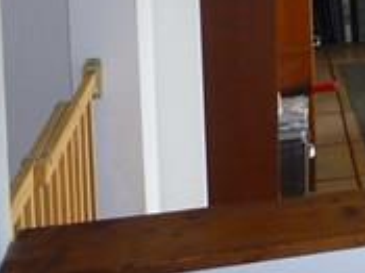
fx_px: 1117
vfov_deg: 12.9
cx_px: 651
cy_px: -192
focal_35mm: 106
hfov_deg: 15.9
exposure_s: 1/30
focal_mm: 5.2
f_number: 3.3
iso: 160
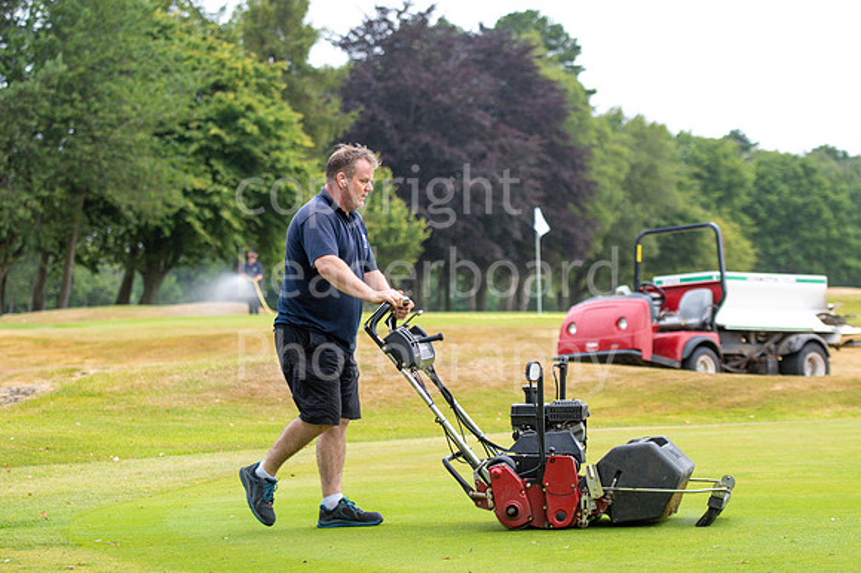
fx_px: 3198
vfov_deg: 10.2
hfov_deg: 15.3
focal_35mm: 134
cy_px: 290
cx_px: 393
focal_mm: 82
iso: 400
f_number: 3.2
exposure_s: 1/320
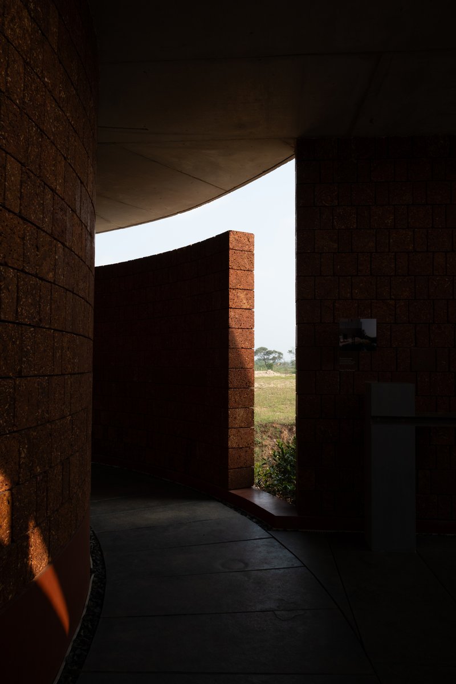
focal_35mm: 27
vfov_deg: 67.4
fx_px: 513
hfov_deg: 47.9
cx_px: 228
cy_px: 342
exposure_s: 1/40
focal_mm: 18
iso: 125
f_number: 8
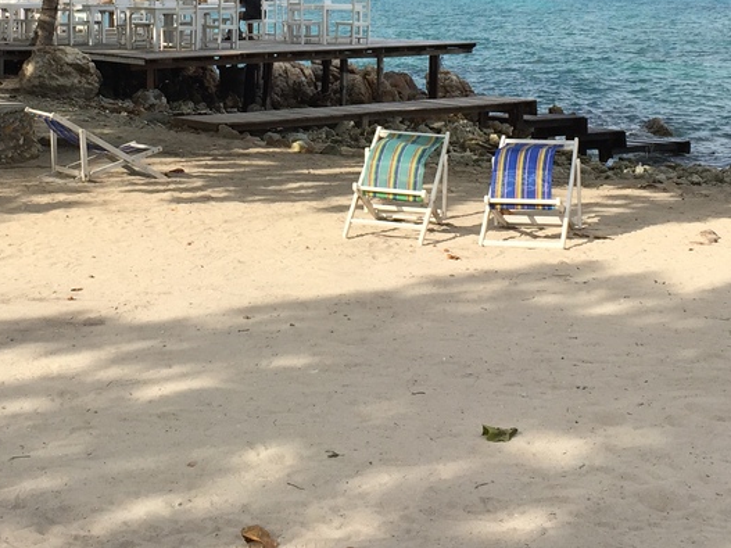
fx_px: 1393
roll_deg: -0.9
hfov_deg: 29.3
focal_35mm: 66
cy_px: -26
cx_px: 307
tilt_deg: +0.6
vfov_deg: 21.3
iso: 32
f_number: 2.2
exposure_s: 1/1522
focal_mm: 4.15
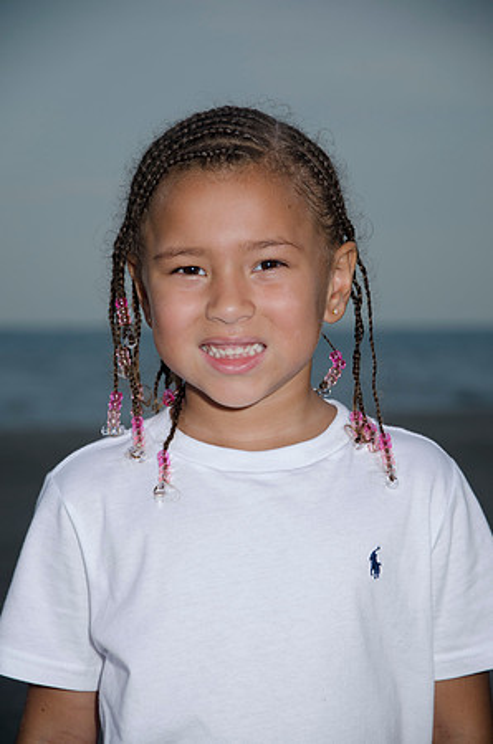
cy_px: 372
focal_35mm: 138
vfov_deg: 14.9
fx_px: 2848
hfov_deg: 9.9
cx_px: 246
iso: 100
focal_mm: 92
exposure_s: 1/250
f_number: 5.6
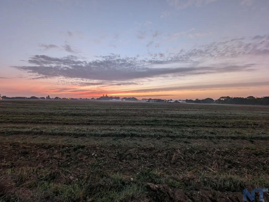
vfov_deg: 94.6
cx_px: 134
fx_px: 93
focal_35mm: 12
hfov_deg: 110.5
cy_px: 101
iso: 147
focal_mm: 2.23
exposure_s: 1/23.8
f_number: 1.95
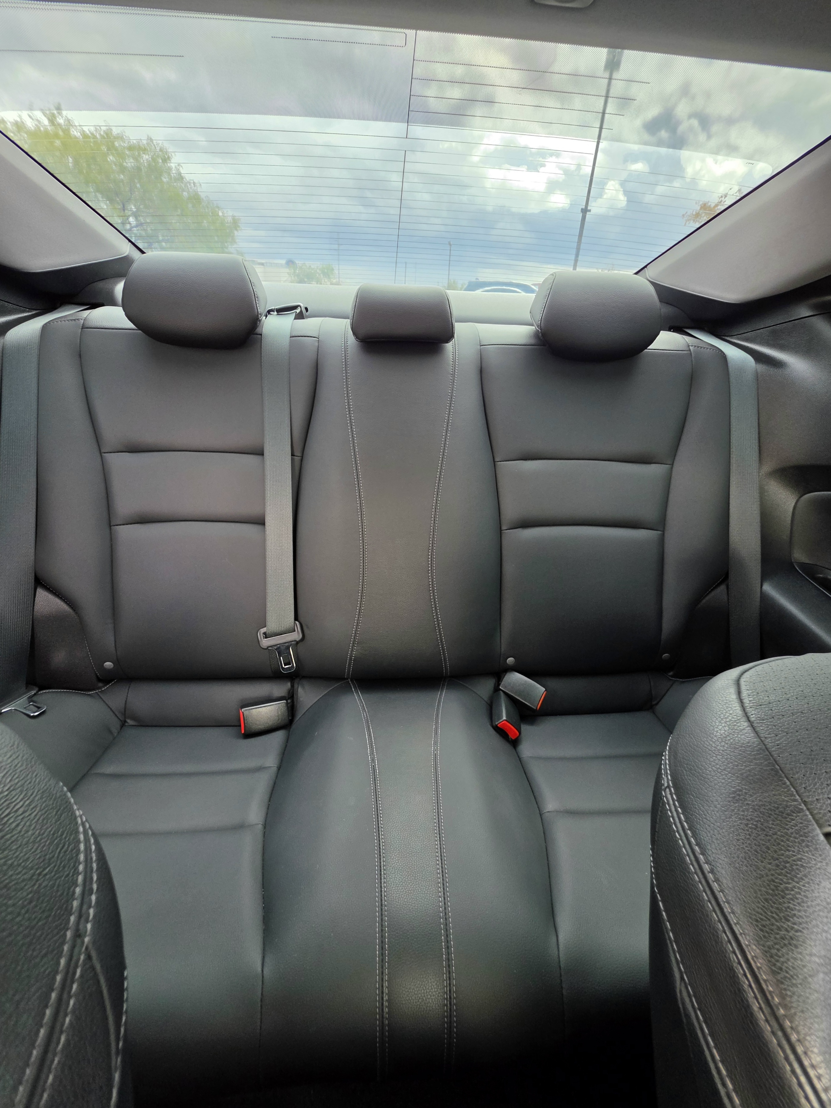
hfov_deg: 89.9
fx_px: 416
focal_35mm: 13
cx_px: 416
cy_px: 554
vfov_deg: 106.2
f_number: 1.9
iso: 100
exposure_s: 1/120
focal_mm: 2.2
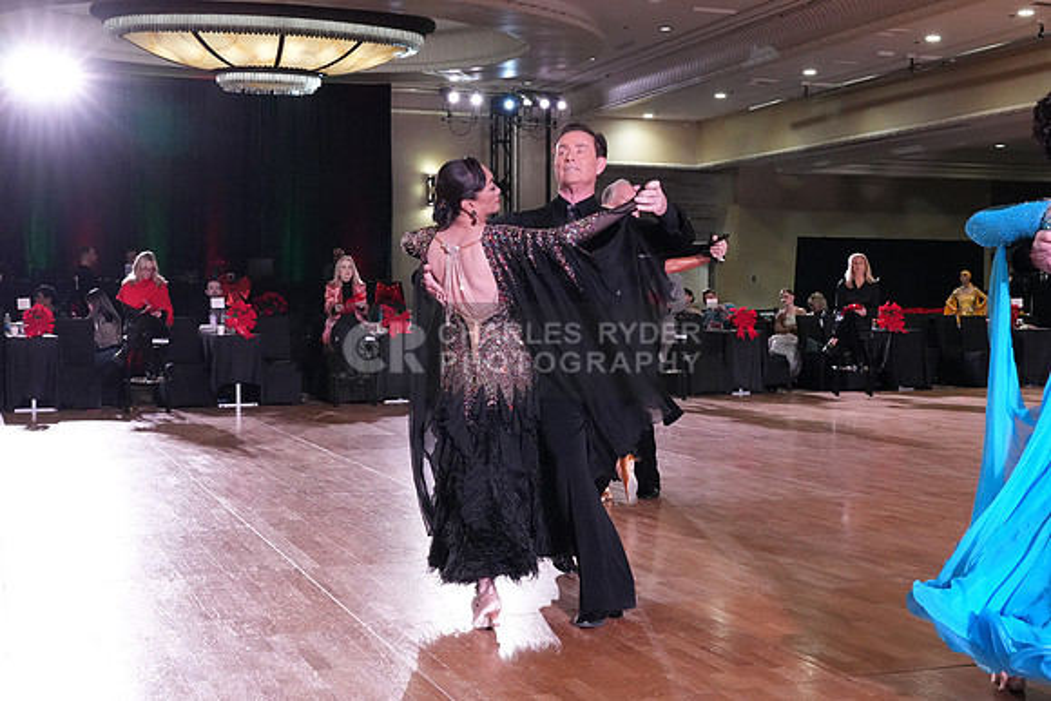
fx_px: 1402
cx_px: 526
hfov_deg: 41.1
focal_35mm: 48
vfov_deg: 28.1
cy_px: 350
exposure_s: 1/320
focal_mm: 32
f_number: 5.6
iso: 5000
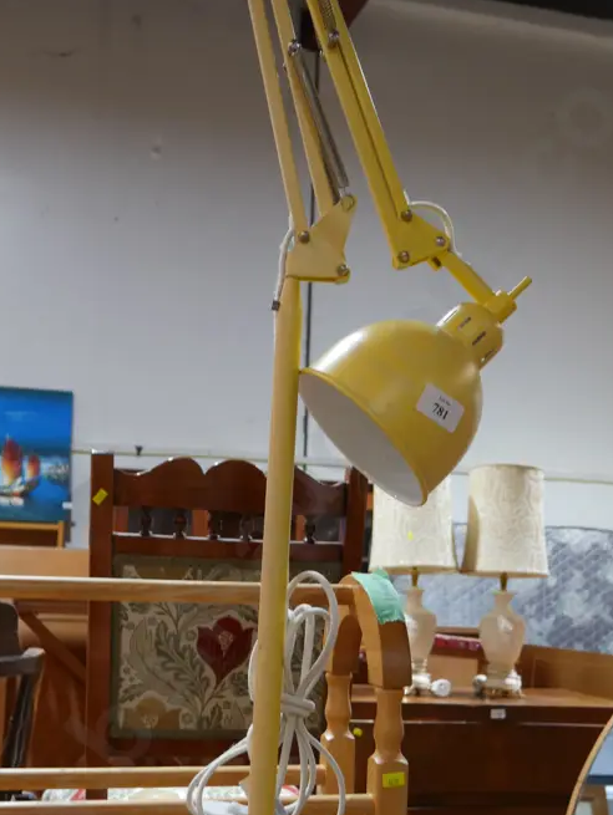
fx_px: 1179
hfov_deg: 29.1
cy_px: 485
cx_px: 308
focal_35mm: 50
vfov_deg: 38.0
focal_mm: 16
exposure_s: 1/60
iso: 320
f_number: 3.6
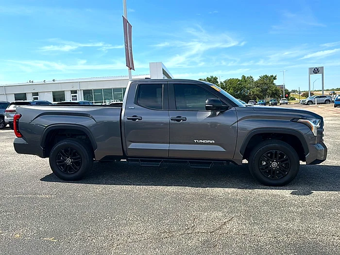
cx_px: 170
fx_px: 246
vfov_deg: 54.9
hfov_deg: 69.4
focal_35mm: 25
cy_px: 128
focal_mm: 6.86
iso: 80
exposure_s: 1/4386
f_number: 1.78
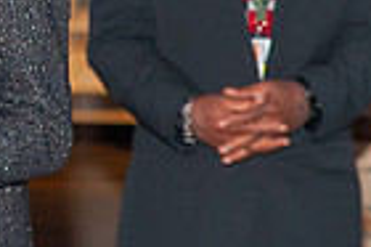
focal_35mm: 427
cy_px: -164
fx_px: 4395
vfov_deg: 3.2
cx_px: -178
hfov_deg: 4.8
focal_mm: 70
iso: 800
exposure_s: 1/160
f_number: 3.5
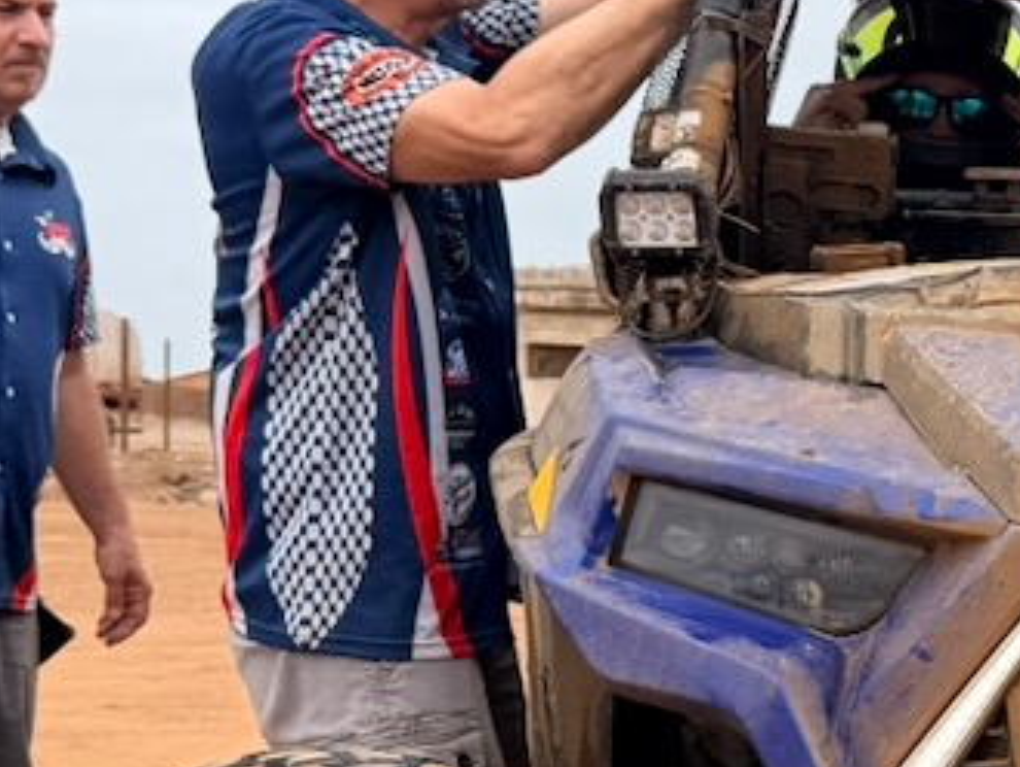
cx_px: 1205
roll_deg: -2.5
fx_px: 2742
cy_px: 659
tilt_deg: -5.5
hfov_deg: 19.9
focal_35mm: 93
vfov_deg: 15.8
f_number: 1.78
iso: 80
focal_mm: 6.76
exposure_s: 1/1618
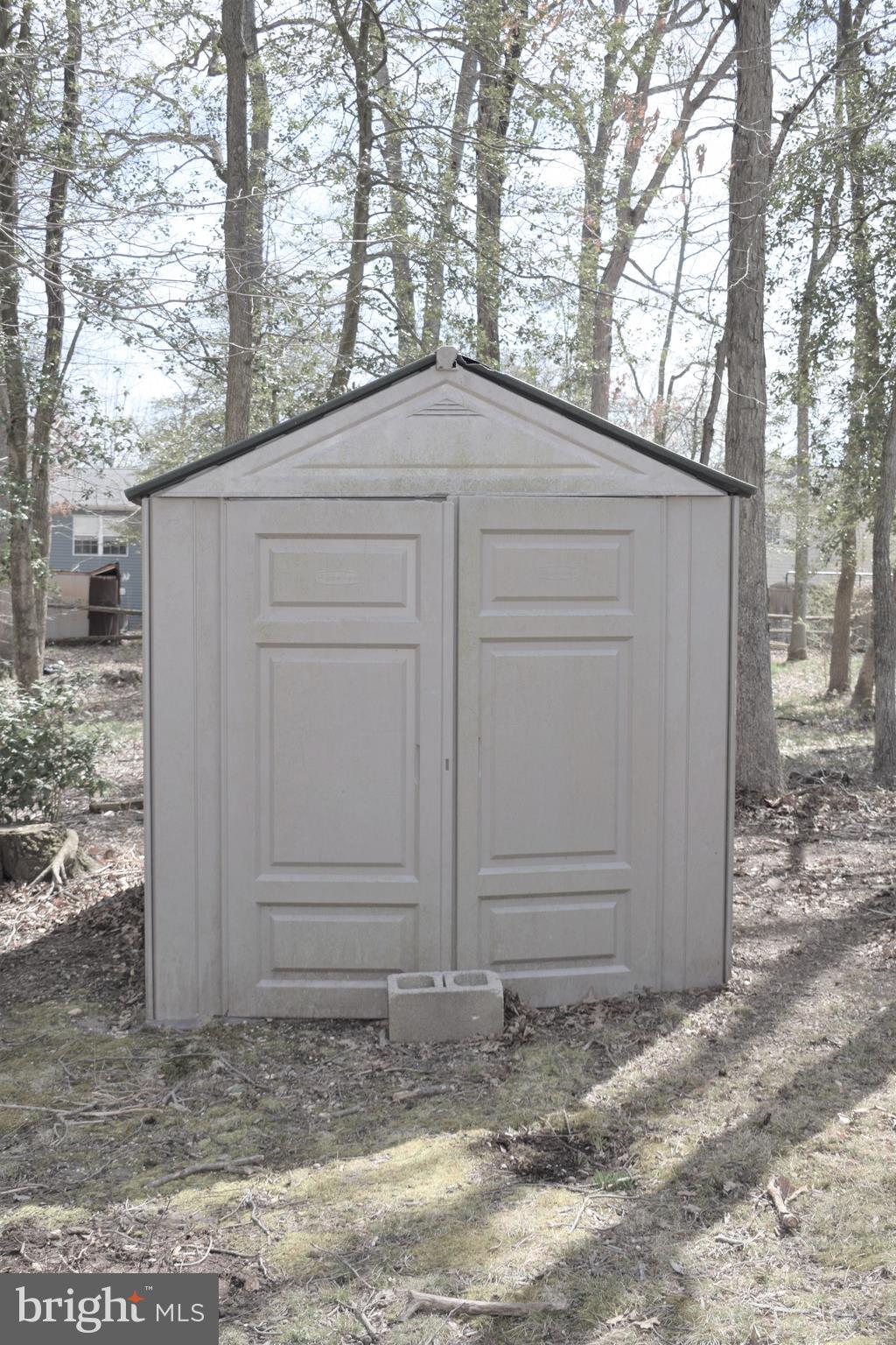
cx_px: 448
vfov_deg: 42.3
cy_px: 672
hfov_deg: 28.9
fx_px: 1736
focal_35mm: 46
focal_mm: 31
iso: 100
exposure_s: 1/160
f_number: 6.3
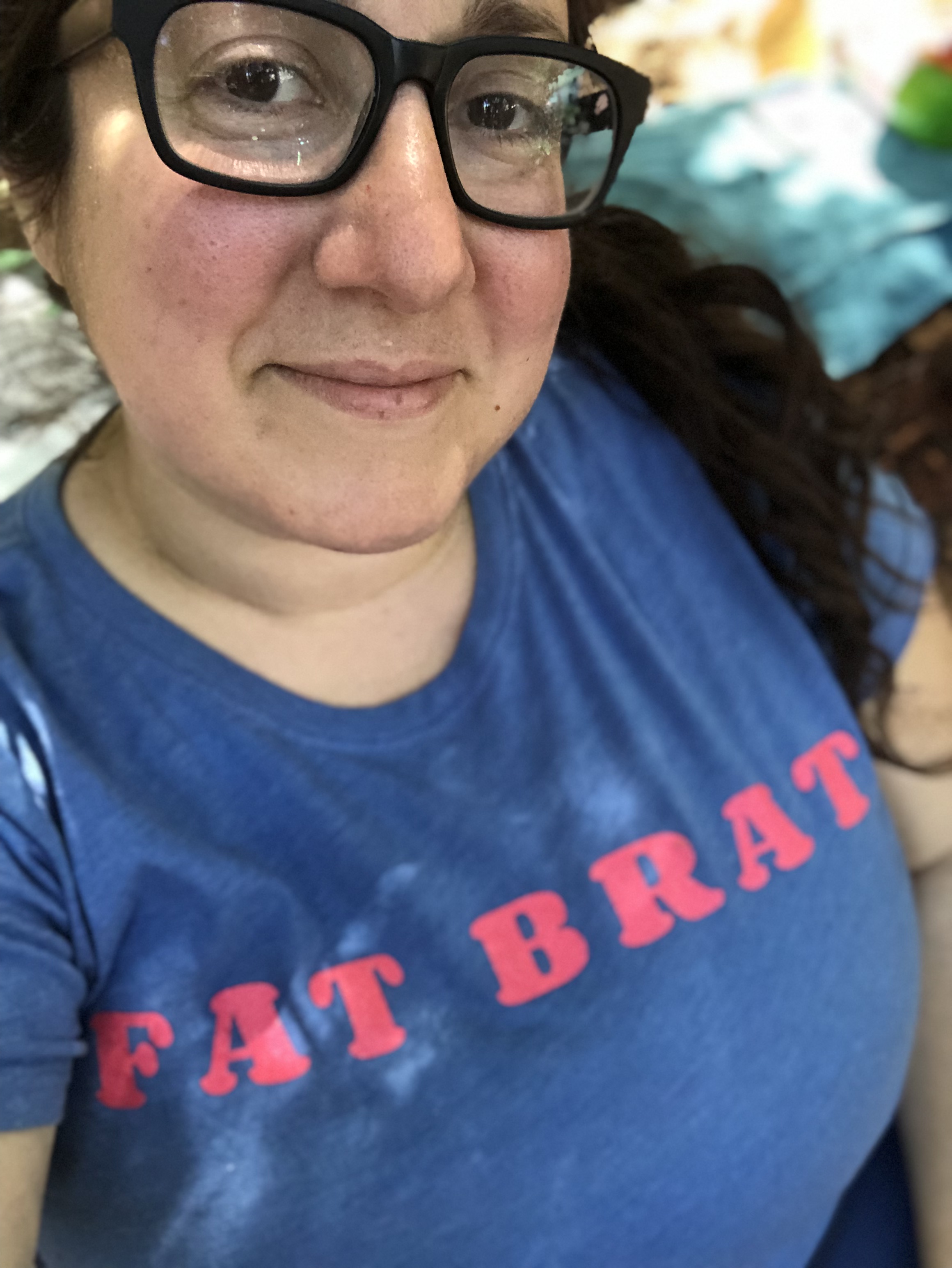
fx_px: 1172
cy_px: 634
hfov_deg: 44.2
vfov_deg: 56.8
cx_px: 476
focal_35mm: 32
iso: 160
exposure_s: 1/30
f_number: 2.2
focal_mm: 2.87
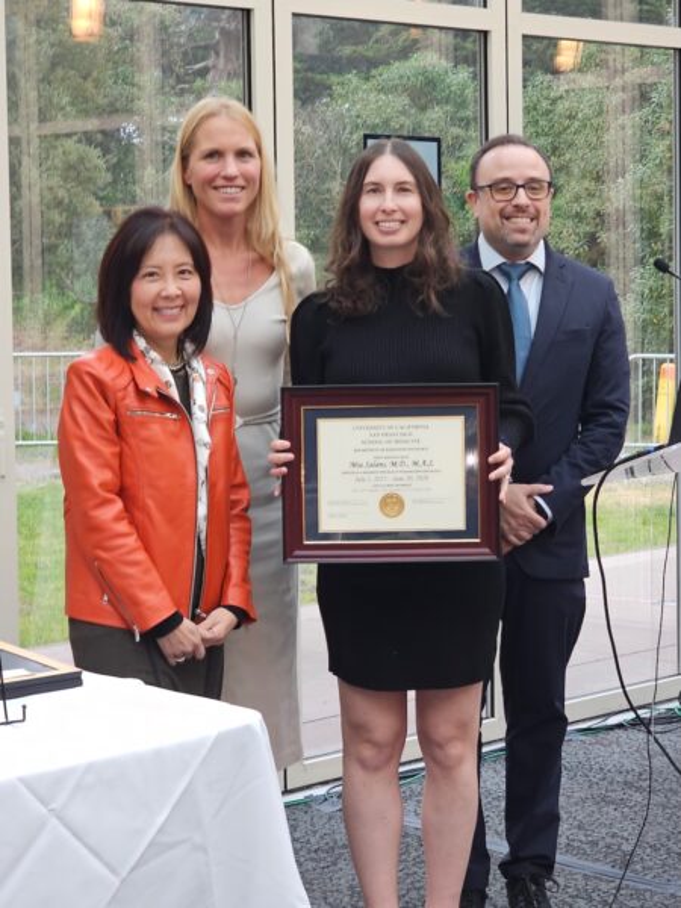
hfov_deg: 21.3
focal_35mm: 69
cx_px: 340
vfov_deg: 28.2
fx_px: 1810
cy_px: 454
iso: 125
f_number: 2.4
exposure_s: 1/12
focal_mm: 7.9
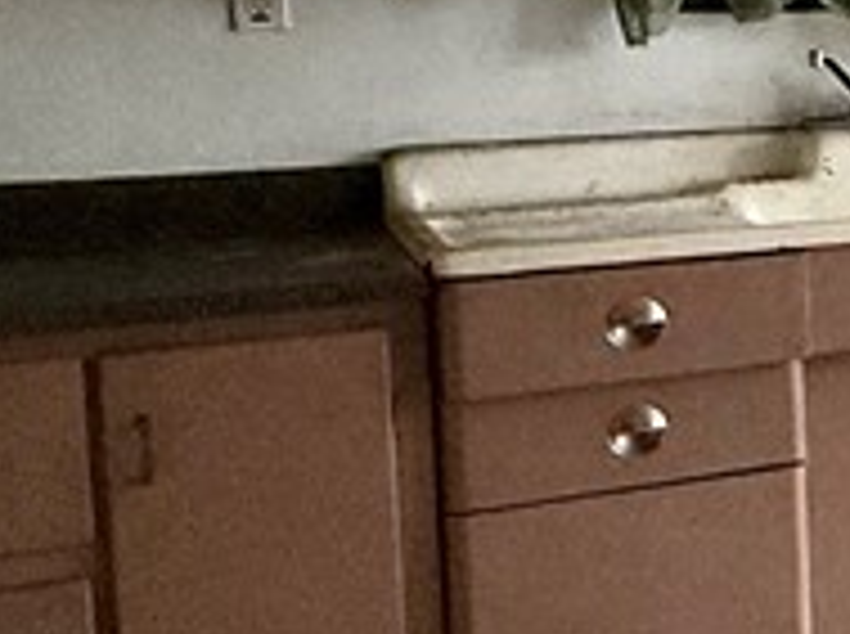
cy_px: 153
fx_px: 1863
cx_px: 1597
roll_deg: -0.9
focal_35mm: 76
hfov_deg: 18.8
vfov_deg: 19.2
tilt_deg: -5.9
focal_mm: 2.22
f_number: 2.2
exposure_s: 1/99
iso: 200
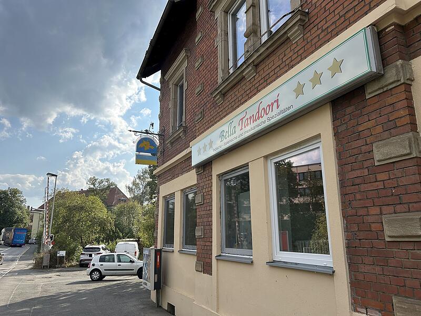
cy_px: 158
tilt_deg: +12.7
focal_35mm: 26
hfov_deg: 67.3
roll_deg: +0.5
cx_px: 210
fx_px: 316
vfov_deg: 53.1
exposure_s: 1/3704
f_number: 1.5
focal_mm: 5.7
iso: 50
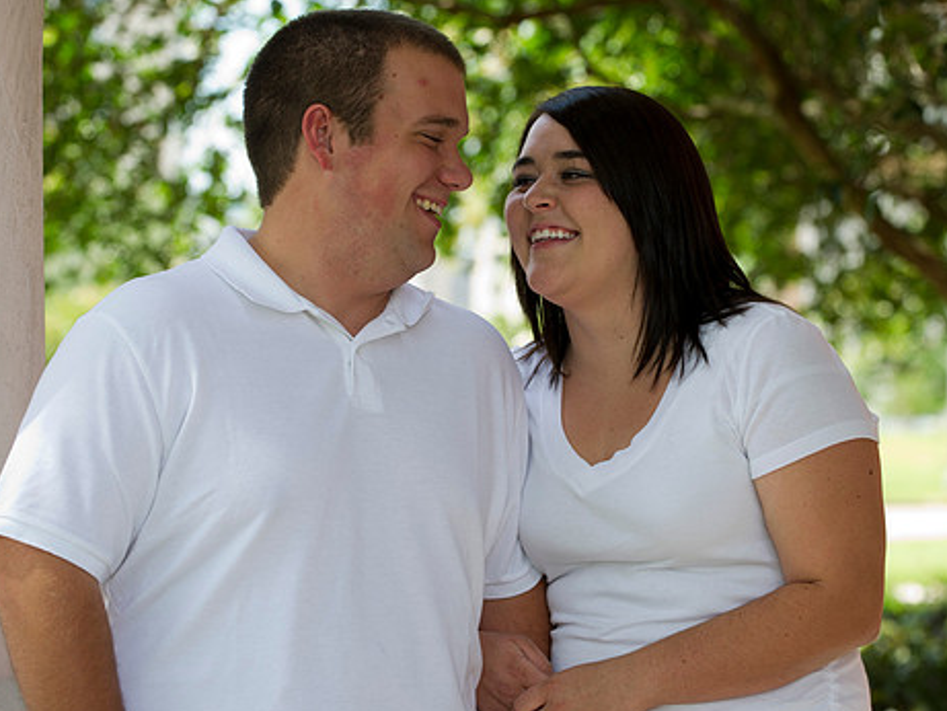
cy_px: 329
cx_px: 503
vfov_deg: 11.2
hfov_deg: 14.8
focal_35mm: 133
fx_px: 3639
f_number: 4.5
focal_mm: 110
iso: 200
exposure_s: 1/125
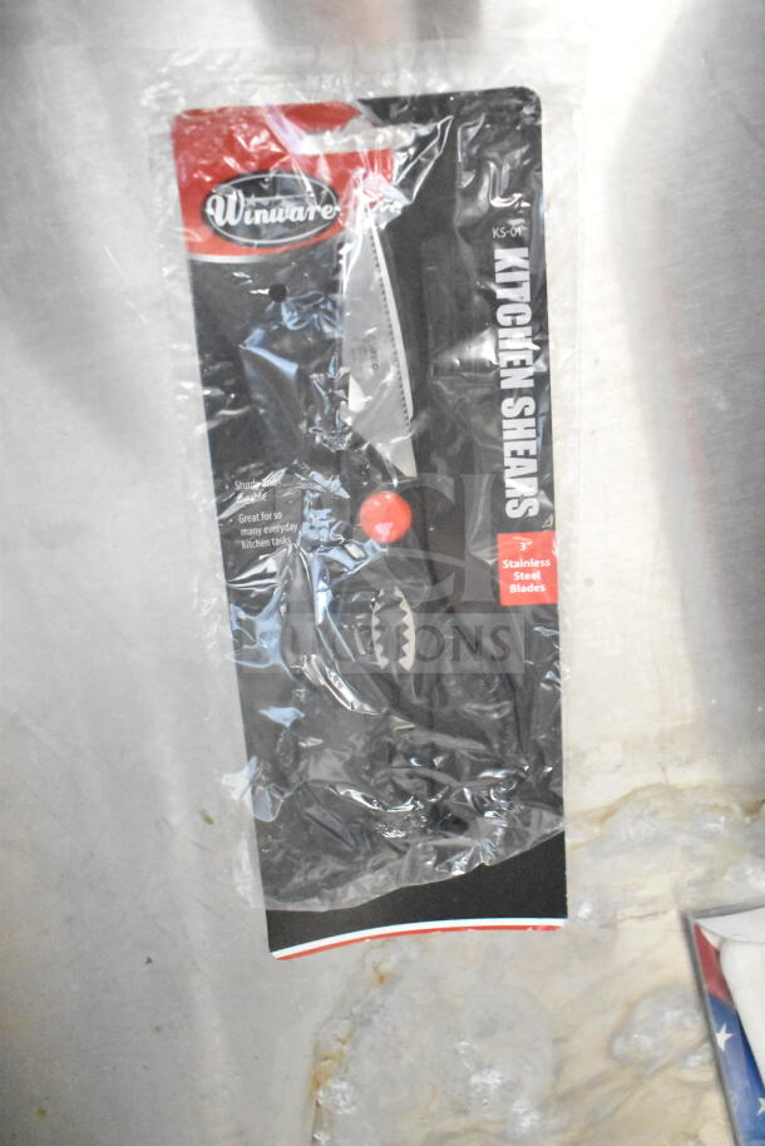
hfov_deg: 41.7
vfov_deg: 59.5
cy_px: 573
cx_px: 382
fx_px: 1003
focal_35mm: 32
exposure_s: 1/25
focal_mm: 21
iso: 25600
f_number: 3.8
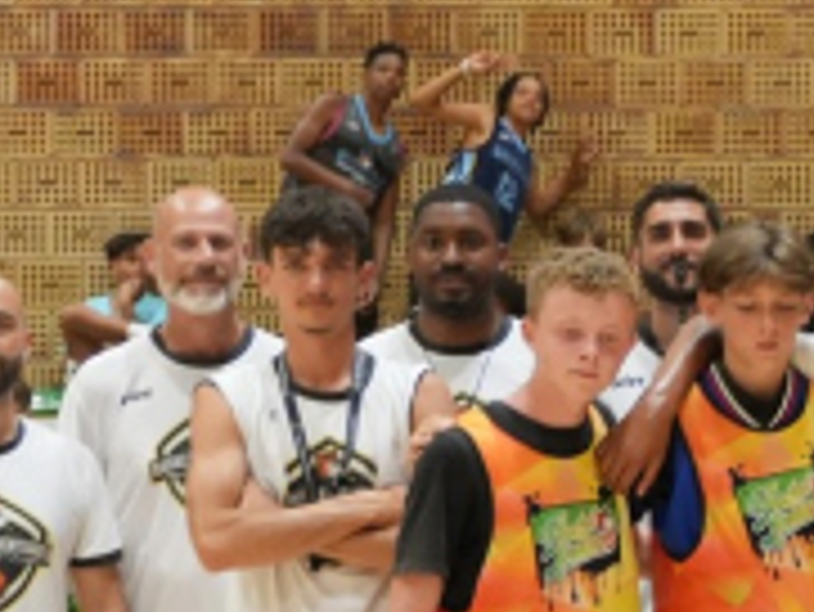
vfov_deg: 8.4
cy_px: 335
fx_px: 4188
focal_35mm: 178
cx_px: 1372
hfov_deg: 10.5
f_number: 2.8
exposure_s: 1/250
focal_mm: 28
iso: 1250
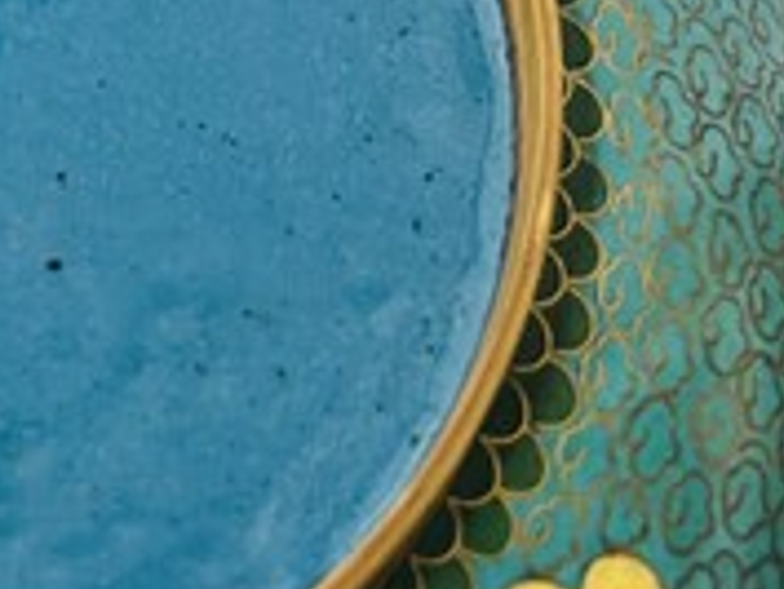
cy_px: -13
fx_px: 2130
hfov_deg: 18.2
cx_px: -439
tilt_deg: -60.7
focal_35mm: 94
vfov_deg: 15.4
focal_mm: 5.7
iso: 125
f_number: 1.5
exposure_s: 1/68
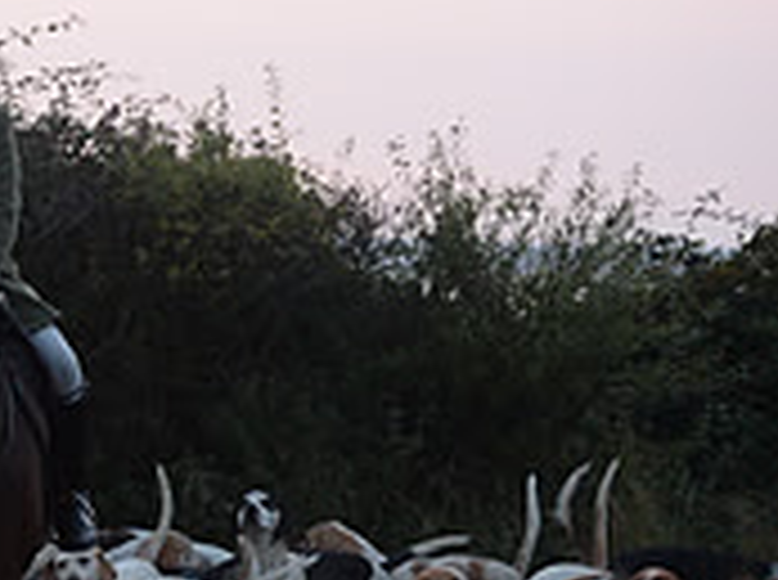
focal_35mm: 226
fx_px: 5069
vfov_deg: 6.5
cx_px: -508
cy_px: 351
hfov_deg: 8.5
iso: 2500
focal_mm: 70
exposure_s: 1/400
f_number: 2.8
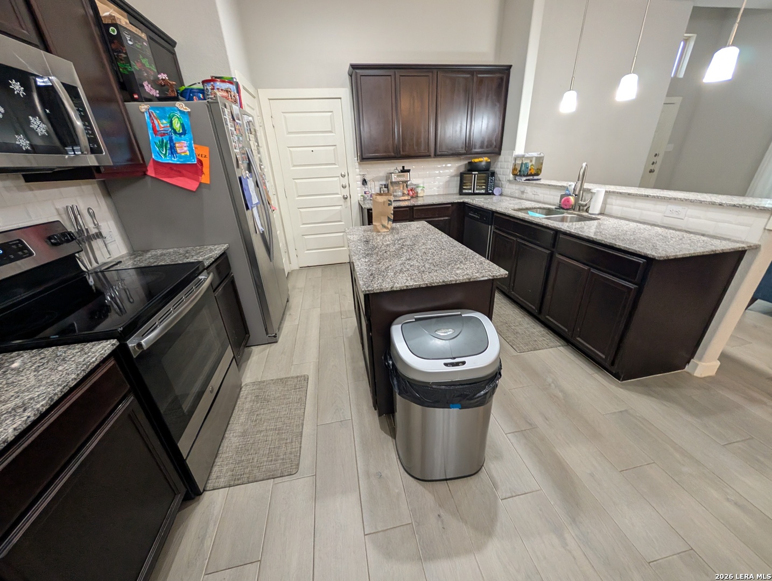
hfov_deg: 110.5
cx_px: 386
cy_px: 290
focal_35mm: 12
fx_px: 268
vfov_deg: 94.7
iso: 294
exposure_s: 1/60
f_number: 1.7
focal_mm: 2.02
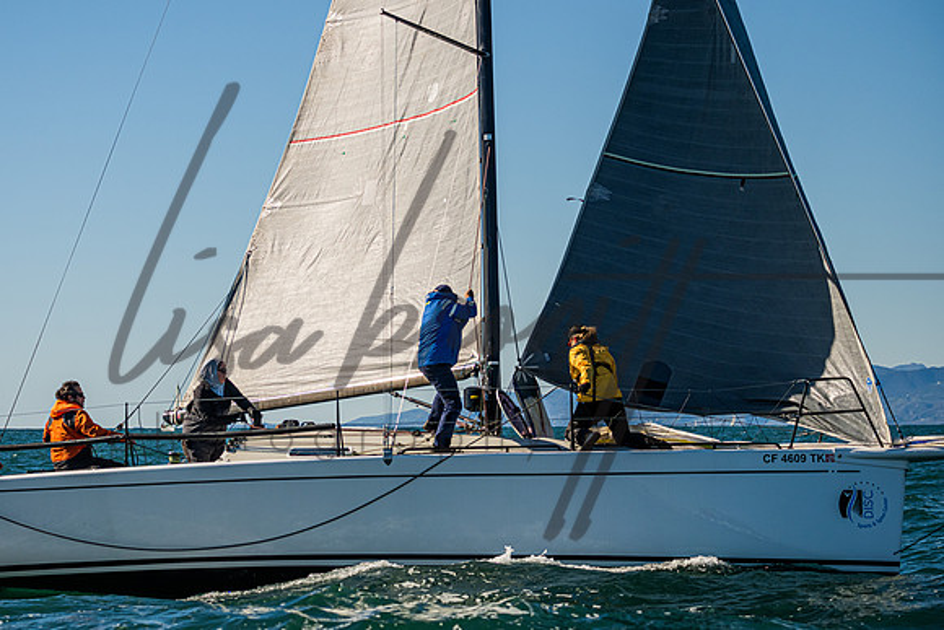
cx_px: 362
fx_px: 3260
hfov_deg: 16.5
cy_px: 282
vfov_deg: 11.0
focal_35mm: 124
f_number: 5.6
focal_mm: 100
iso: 400
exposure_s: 1/4000
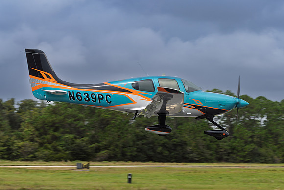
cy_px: 113
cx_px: 176
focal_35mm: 111
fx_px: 872
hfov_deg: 18.5
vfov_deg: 12.4
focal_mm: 68
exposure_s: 1/320
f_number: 6.3
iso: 100
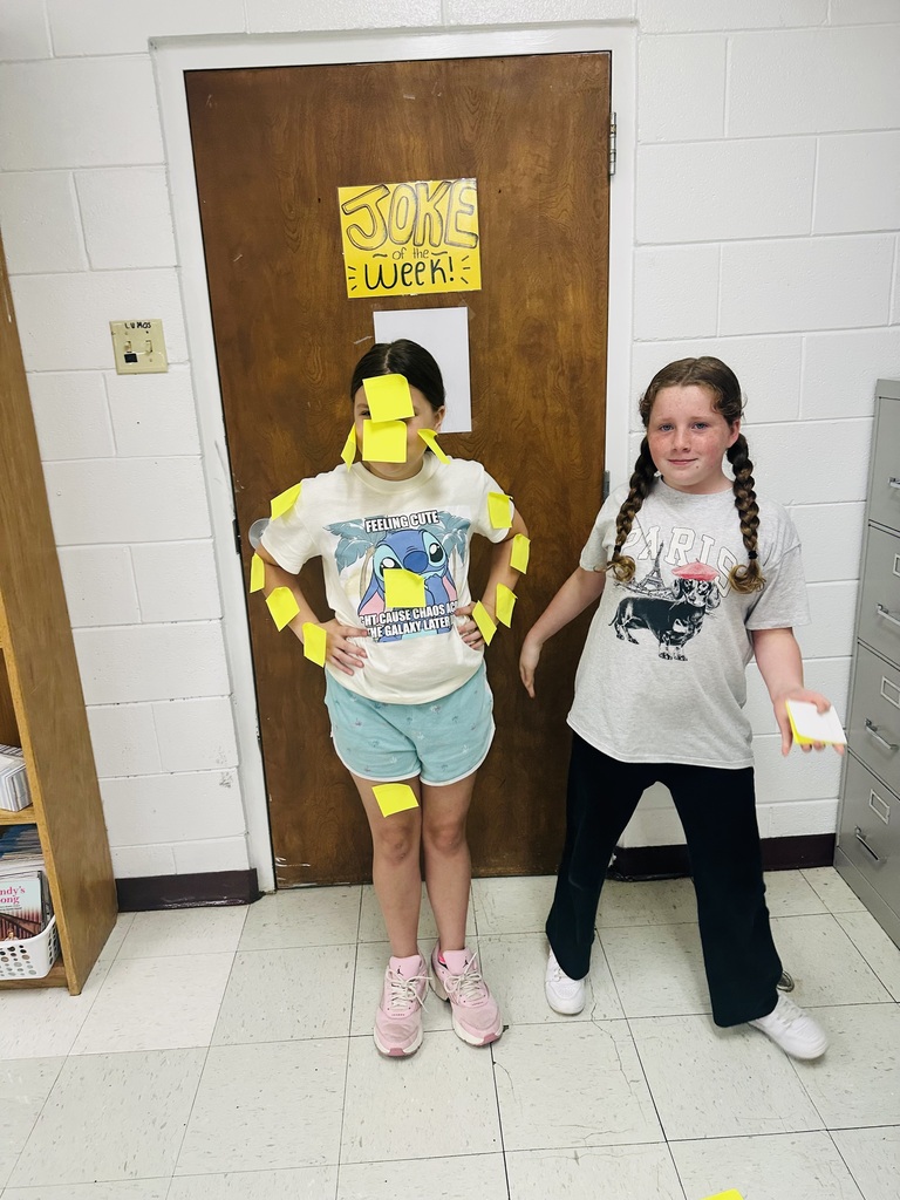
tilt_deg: -13.5
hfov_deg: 56.8
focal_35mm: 24
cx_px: 450
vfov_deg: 71.6
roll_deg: +2.3
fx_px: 832
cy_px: 600
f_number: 1.78
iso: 200
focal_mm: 6.86
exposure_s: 1/120
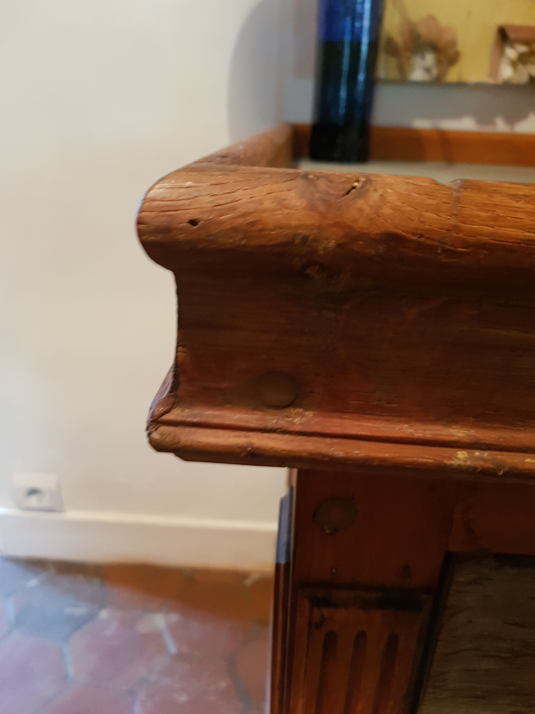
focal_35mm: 26
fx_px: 536
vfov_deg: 67.3
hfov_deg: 53.1
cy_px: 357
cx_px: 268
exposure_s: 1/10
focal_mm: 4.3
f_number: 1.7
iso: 250
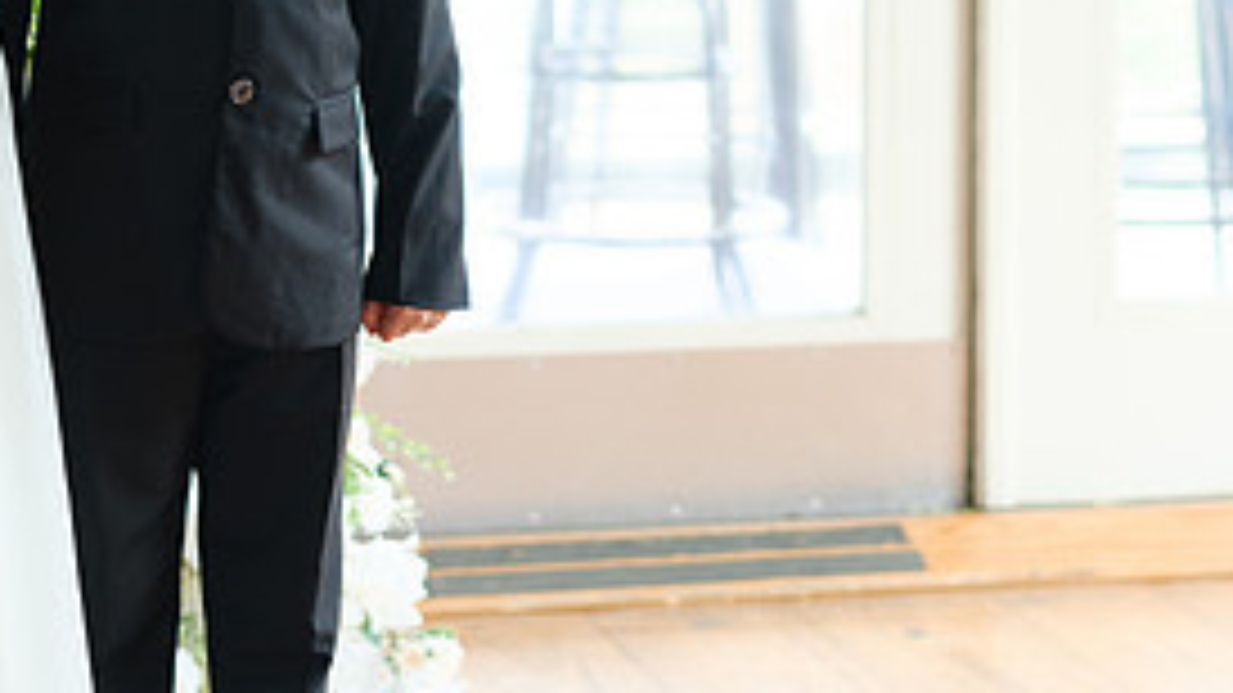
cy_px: -20
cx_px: 454
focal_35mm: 186
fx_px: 6080
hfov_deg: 11.6
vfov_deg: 6.5
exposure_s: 1/160
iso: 500
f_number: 1.8
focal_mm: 56
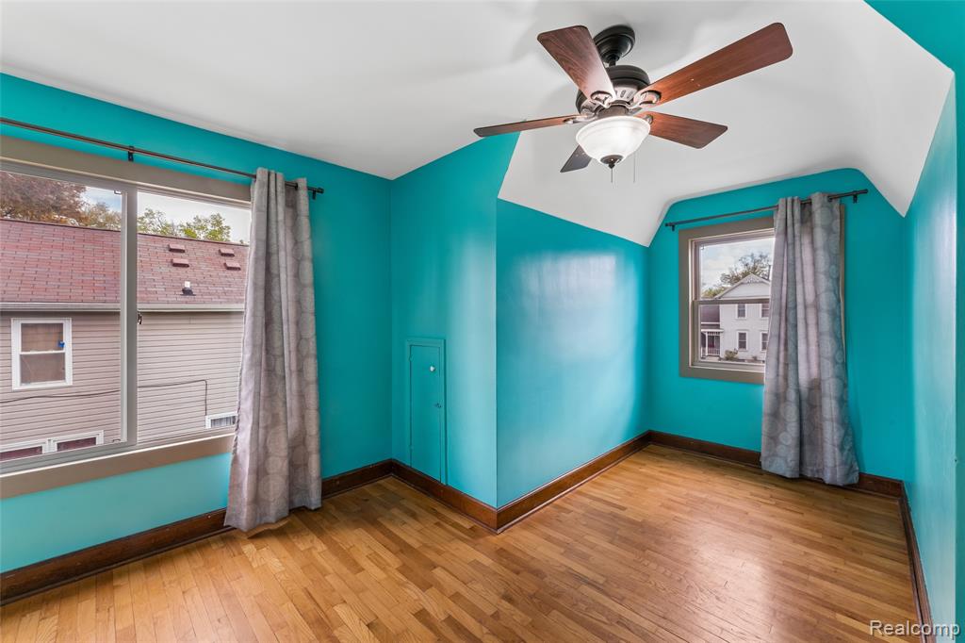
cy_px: 322
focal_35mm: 14
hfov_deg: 104.3
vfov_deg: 81.2
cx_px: 482
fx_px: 375
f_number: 13
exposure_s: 1/10
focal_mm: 14
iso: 400
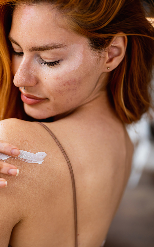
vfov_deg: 37.5
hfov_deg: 22.8
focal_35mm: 54
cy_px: 123
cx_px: -10
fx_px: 363
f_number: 1.4
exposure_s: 1/320
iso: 250
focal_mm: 35
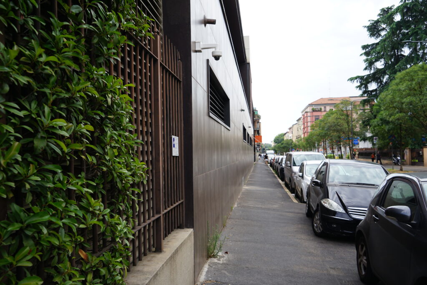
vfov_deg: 42.3
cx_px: 214
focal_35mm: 31
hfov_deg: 60.3
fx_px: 368
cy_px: 142
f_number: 8
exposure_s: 1/80
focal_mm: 31
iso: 100
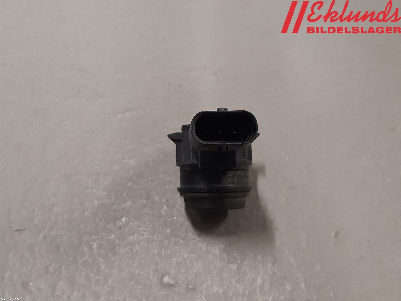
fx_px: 301
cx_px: 200
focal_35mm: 26
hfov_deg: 67.3
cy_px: 150
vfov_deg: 53.1
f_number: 1.7
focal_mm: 3.93
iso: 125
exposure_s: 1/50
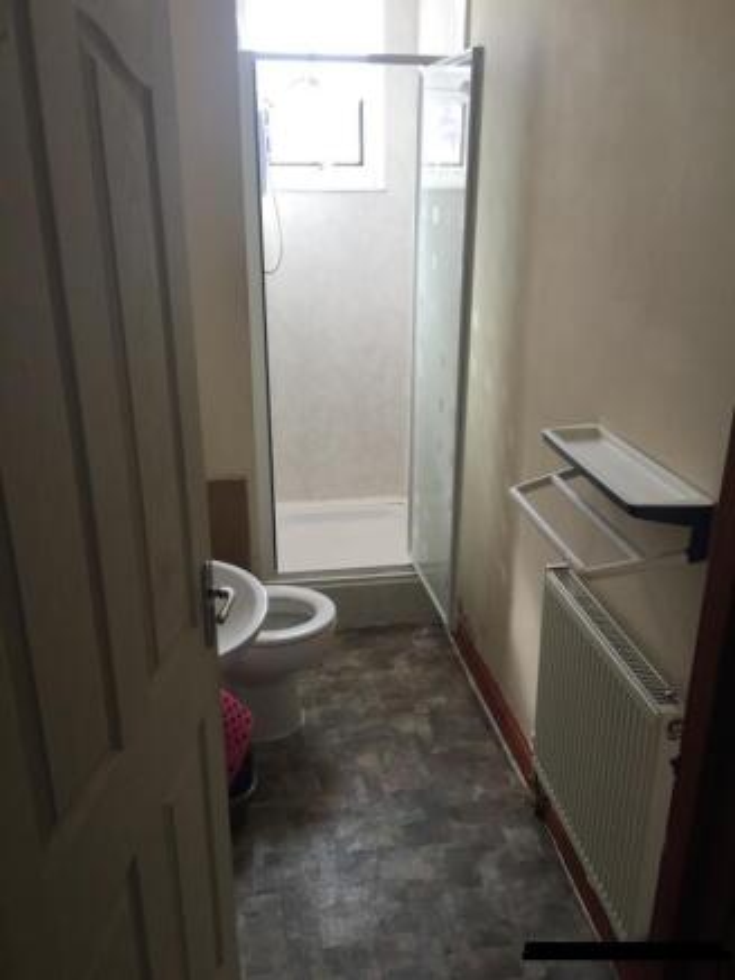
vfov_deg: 61.6
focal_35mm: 29
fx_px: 821
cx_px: 368
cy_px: 490
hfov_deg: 48.2
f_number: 2.2
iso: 50
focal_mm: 4.15
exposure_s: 1/100
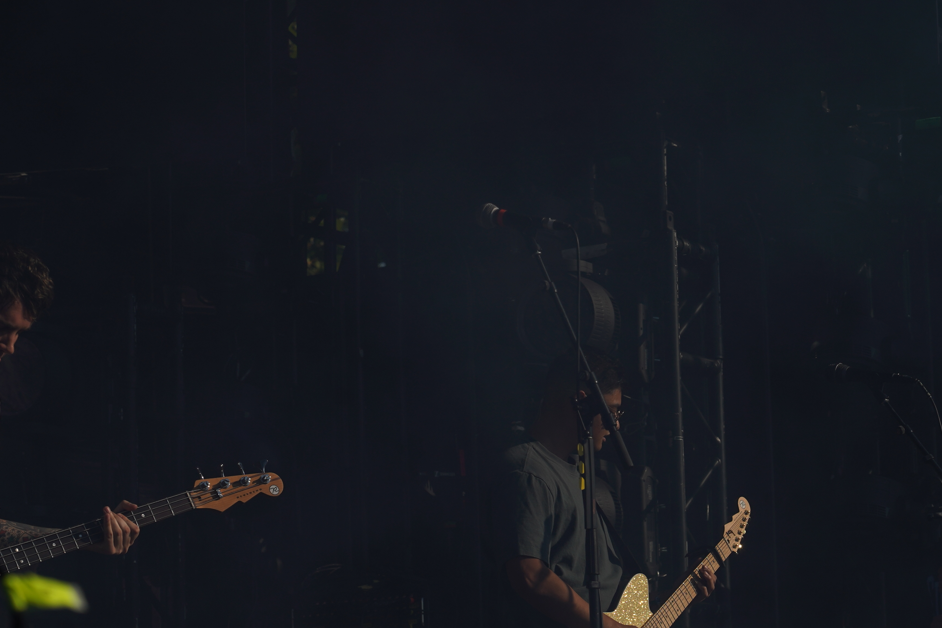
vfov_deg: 7.5
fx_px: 4762
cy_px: 413
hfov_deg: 11.3
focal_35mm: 182
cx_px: 429
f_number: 8
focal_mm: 105
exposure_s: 1/1000
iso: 100
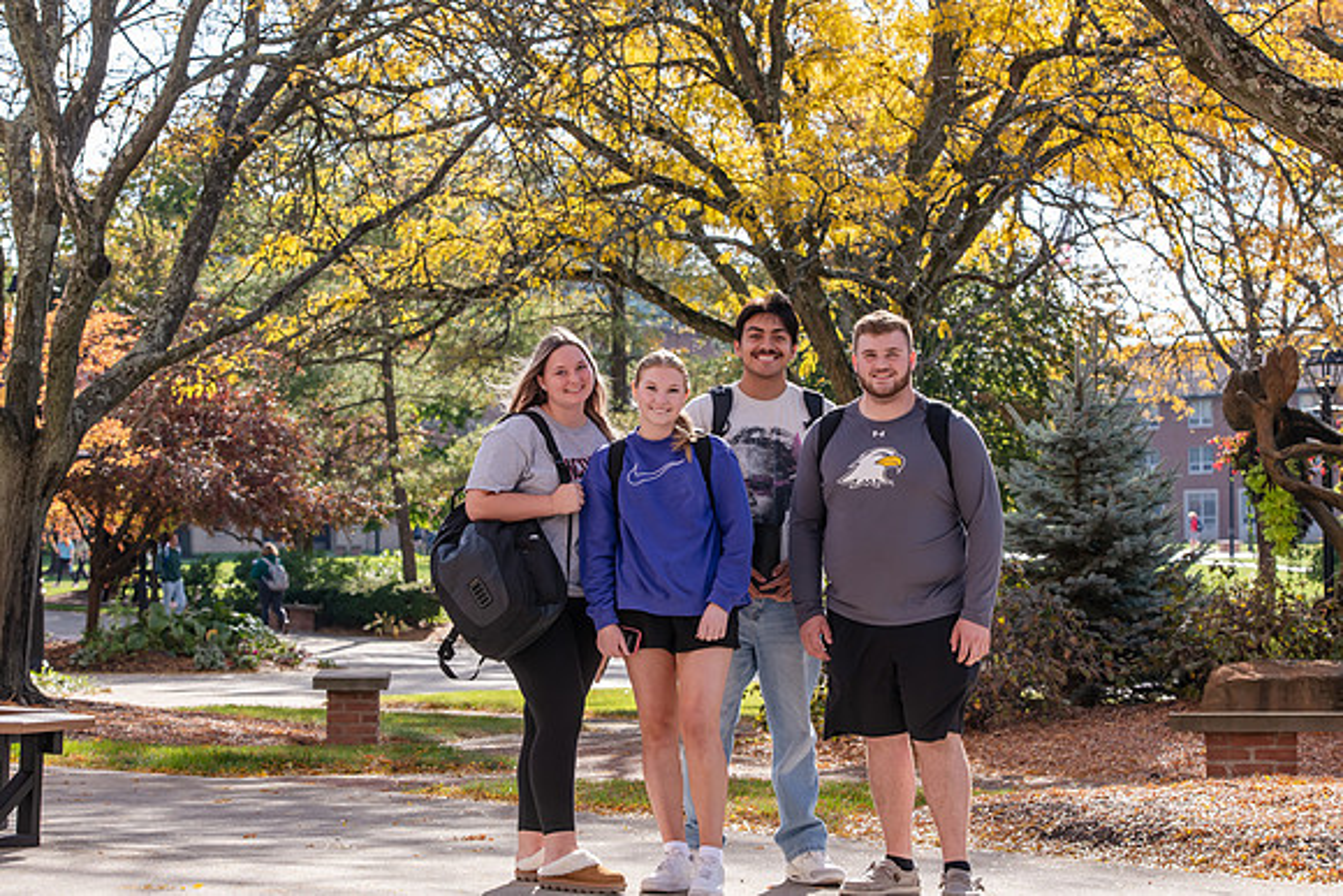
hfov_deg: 23.9
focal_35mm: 85
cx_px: 672
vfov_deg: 16.1
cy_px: 448
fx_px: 3172
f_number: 8
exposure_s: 1/200
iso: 250
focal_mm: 85
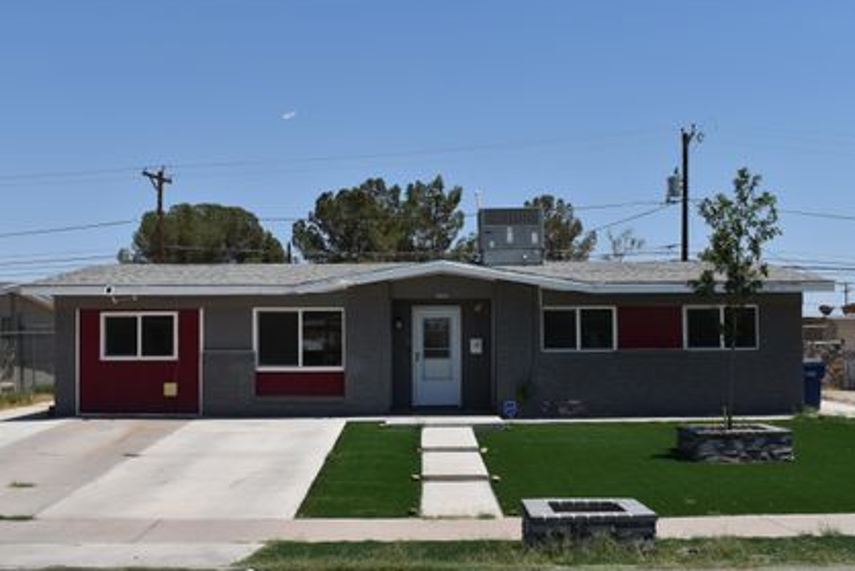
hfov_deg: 45.4
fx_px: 1022
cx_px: 413
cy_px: 298
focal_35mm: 43
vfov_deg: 31.2
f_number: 9
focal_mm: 24
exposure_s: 1/320
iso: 100
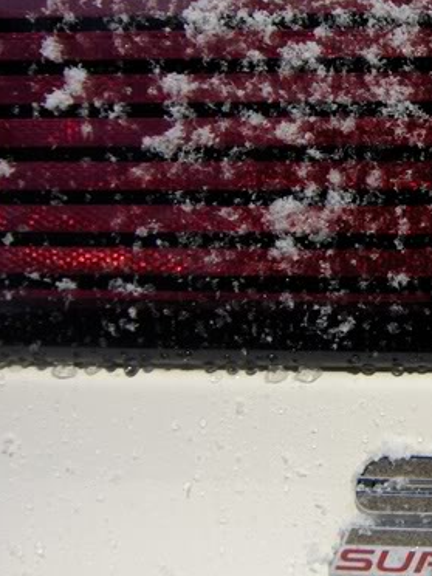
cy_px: 226
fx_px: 1398
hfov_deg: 16.4
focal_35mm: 84
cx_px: 603
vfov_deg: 23.2
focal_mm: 8
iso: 100
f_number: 2.8
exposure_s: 1/2.2
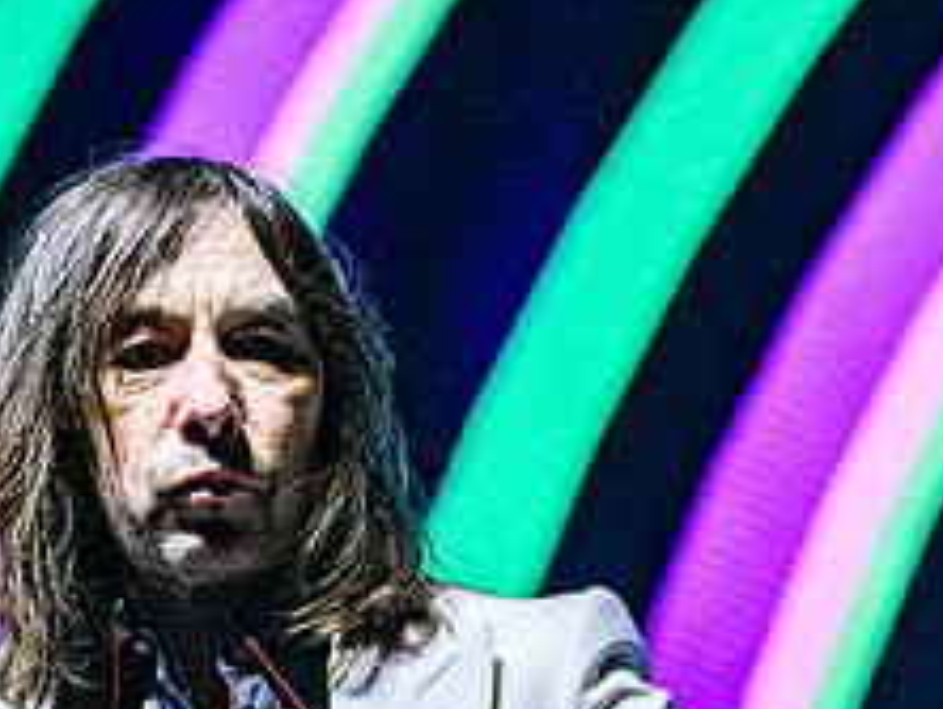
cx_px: 344
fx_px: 9518
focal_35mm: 349
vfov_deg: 4.3
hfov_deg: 5.7
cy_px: 541
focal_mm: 120
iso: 3200
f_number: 4.5
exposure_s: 1/3200
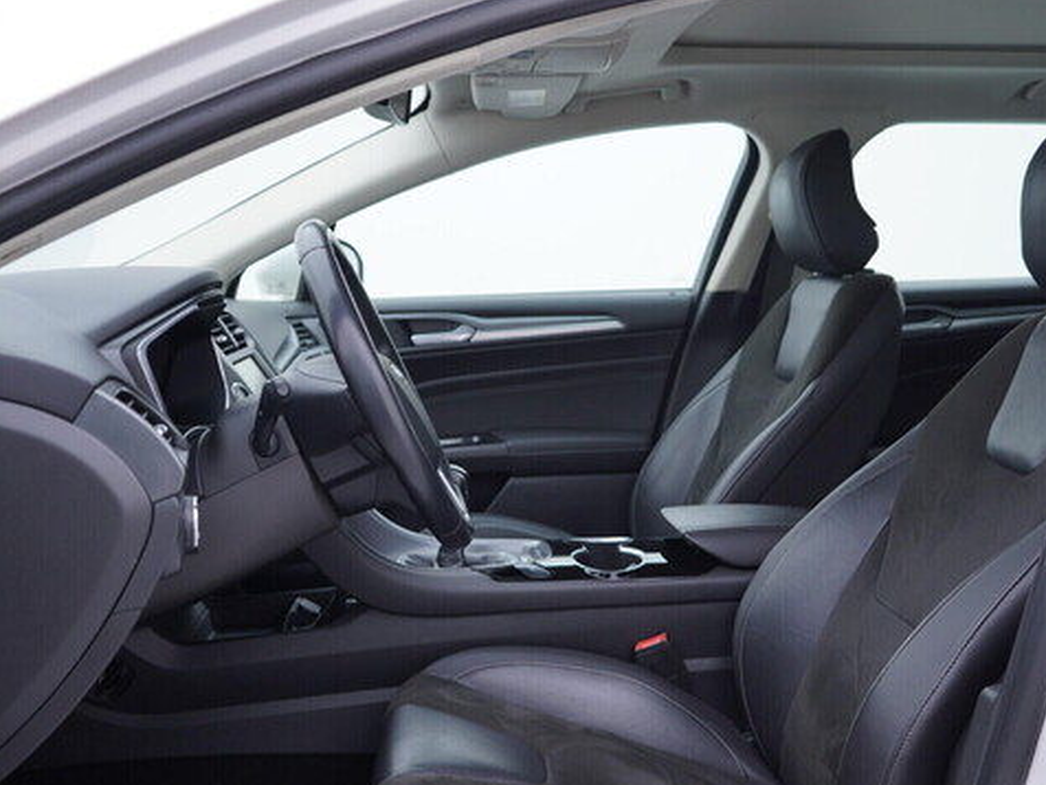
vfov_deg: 36.0
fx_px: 1209
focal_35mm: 40
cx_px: 497
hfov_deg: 46.8
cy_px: 395
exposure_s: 1/50
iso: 125
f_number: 3.2
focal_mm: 24
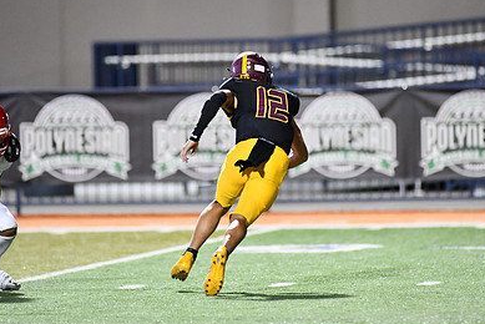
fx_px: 6026
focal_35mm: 447
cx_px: 262
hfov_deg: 4.6
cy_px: 124
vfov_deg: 3.1
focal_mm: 300
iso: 6400
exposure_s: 1/1000
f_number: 2.8
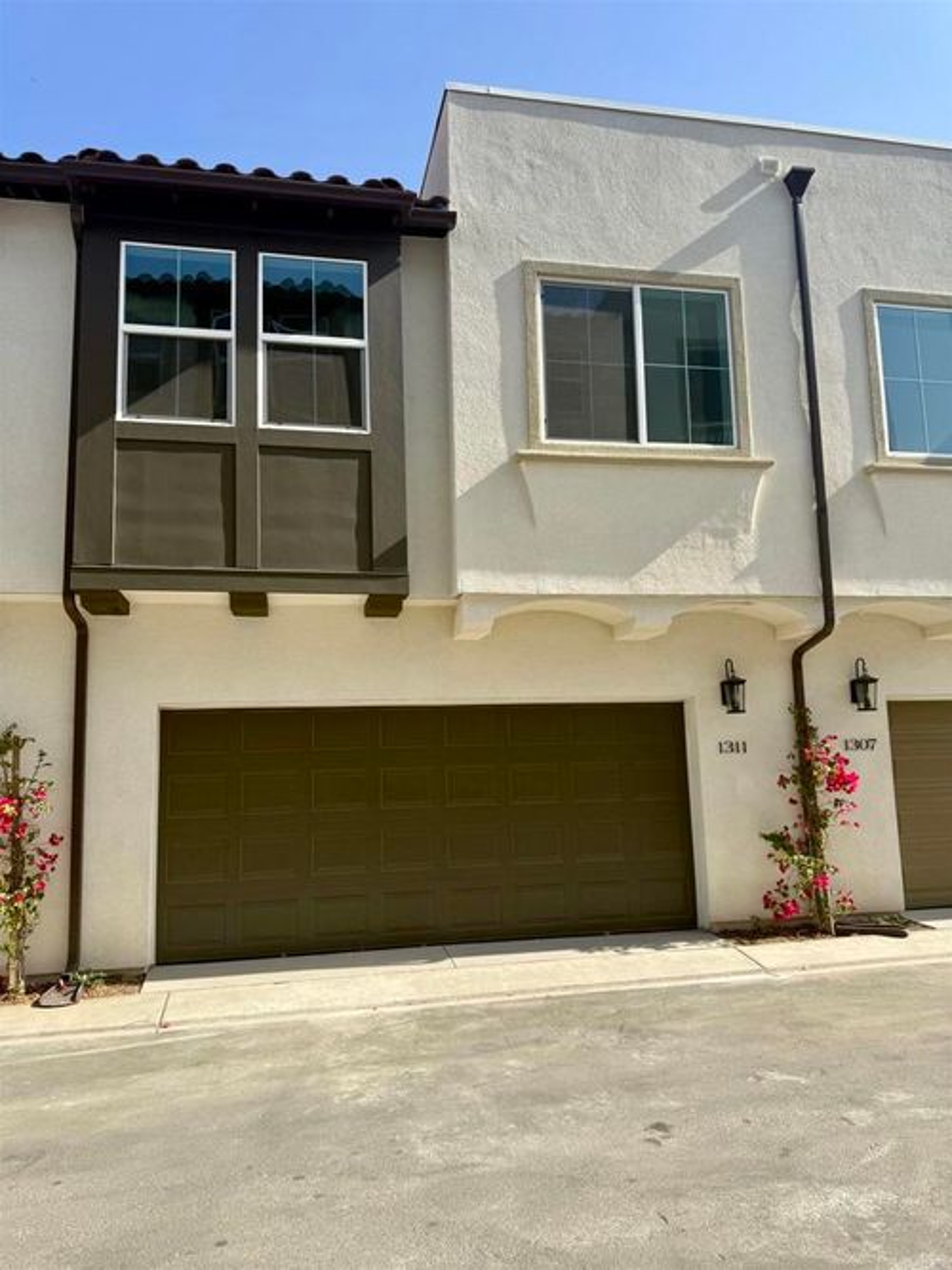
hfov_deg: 56.8
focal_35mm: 24
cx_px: 476
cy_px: 635
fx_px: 880
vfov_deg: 71.6
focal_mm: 6.76
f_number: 1.78
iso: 80
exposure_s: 1/2703
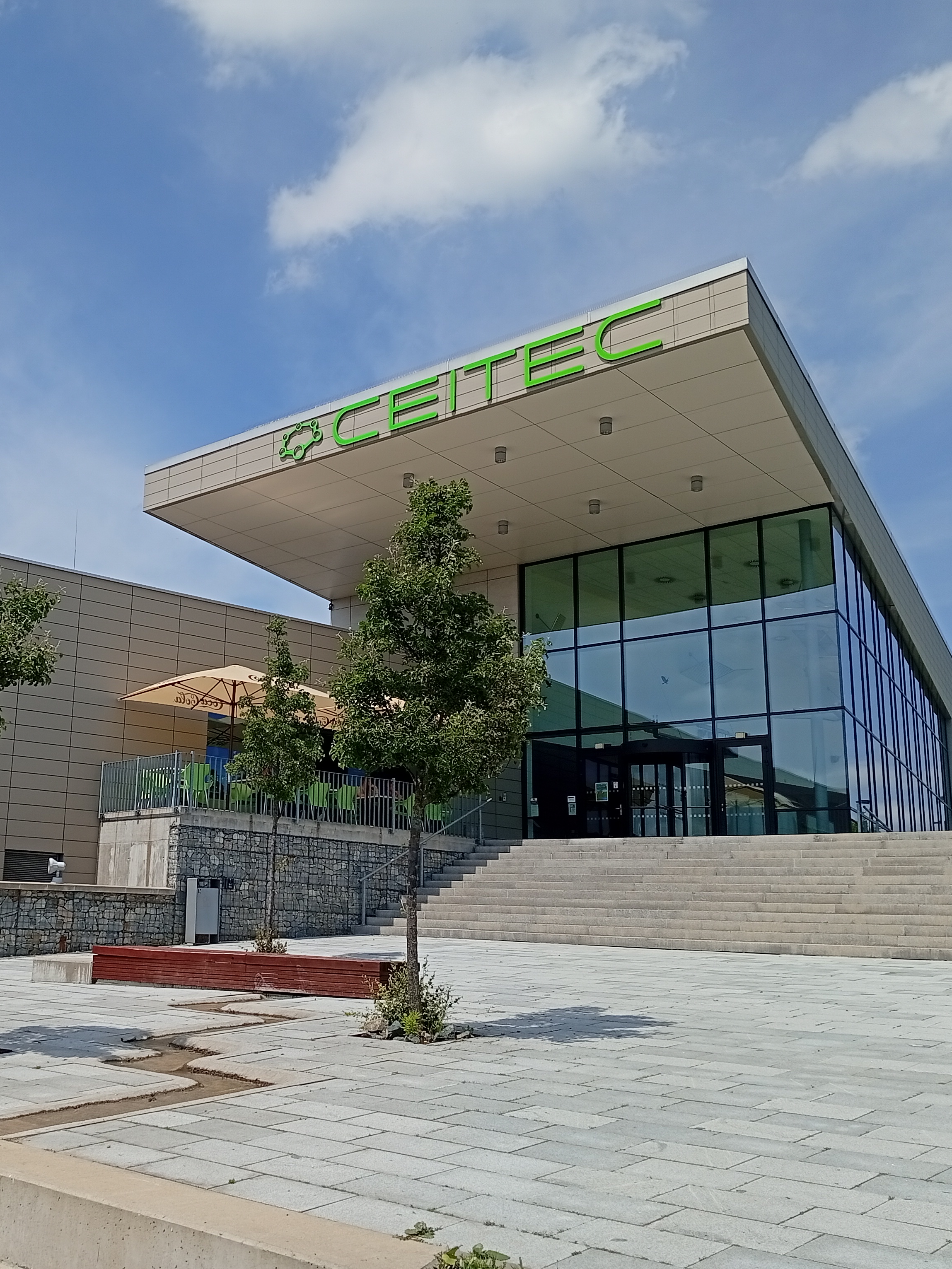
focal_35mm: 36
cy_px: 635
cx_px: 234
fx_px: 1320
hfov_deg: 38.6
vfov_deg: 51.4
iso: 51
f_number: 1.8
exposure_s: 1/1145
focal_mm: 3.98
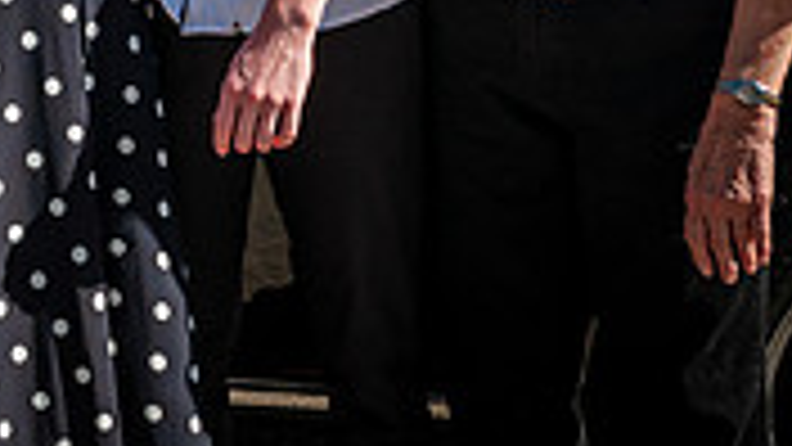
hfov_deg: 15.9
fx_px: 2604
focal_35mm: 124
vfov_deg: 9.3
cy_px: -372
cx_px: -387
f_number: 9
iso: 200
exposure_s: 1/320
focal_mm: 24
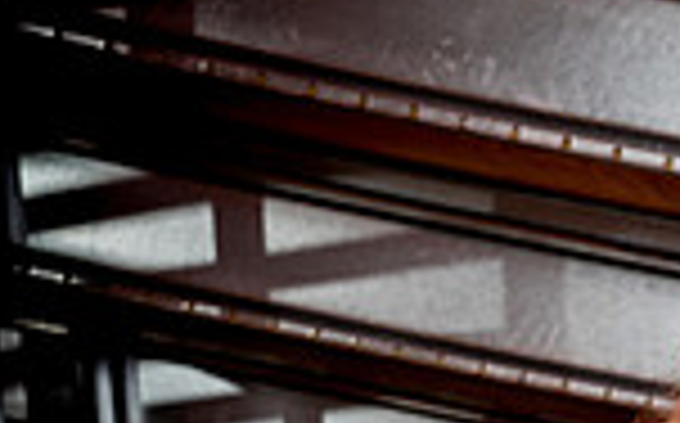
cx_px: 617
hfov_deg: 12.9
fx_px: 2980
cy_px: 981
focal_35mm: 161
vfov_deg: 7.6
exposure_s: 1/250
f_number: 4.5
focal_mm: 53
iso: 400
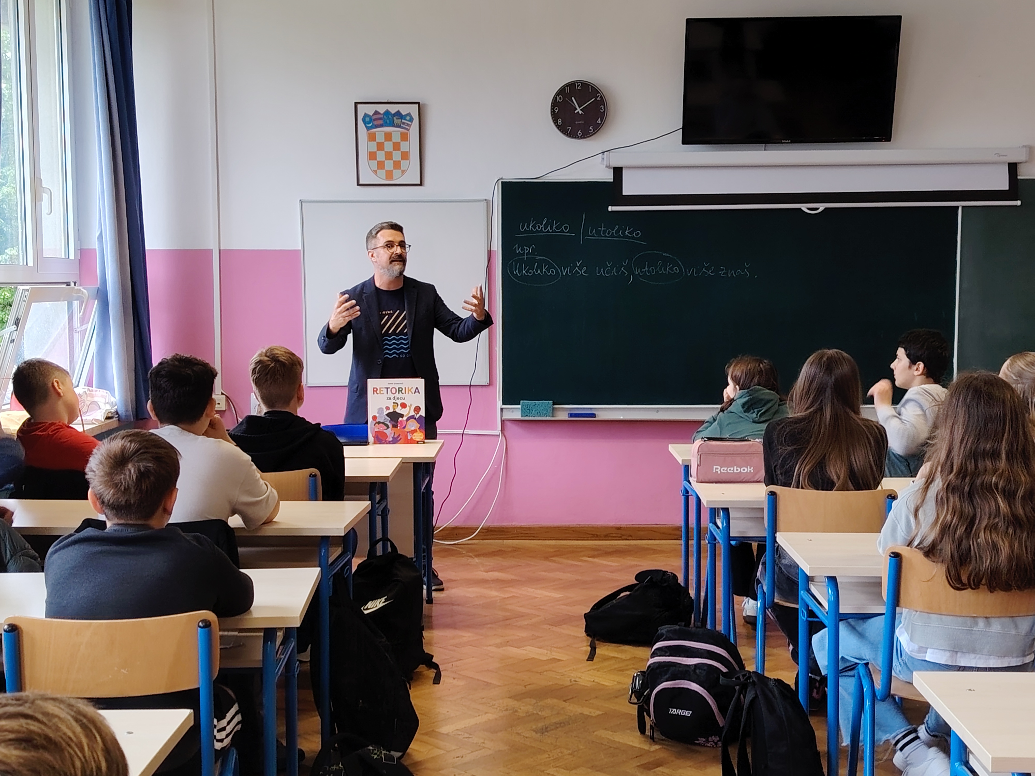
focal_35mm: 48
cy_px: 388
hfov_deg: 39.7
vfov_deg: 30.3
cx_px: 518
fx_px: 1435
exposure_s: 1/33.3
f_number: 1.75
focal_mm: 5.25
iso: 294
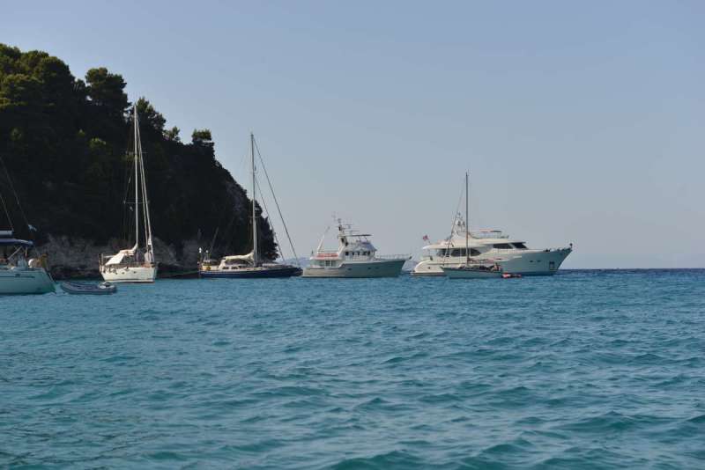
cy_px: 235
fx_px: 1371
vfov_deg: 19.5
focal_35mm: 70
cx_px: 352
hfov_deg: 28.8
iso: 125
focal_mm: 70
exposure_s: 1/250
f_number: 8
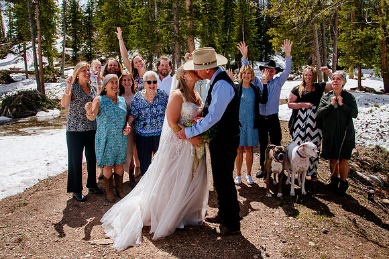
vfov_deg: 44.8
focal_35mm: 29
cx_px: 195
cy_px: 108
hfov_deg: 63.8
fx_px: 313
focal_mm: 24
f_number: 6.3
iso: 400
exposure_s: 1/800
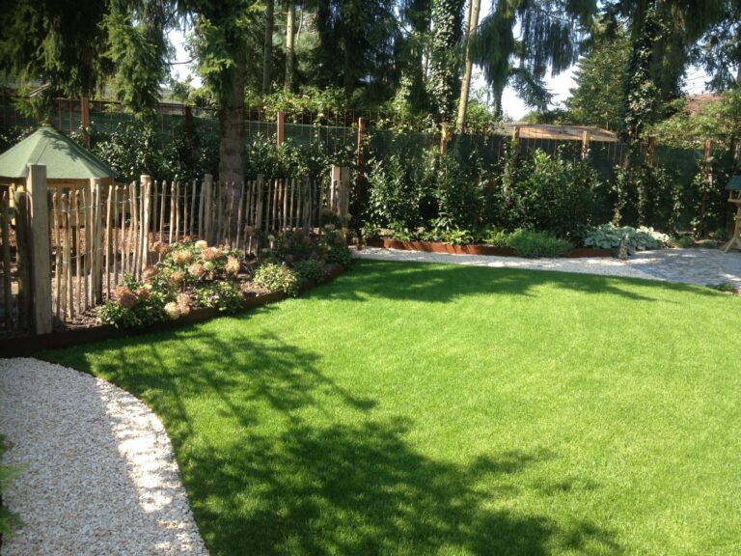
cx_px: 370
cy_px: 278
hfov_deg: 52.6
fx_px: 749
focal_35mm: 35
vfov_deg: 40.7
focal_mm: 4.28
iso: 50
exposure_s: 1/336
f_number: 2.4
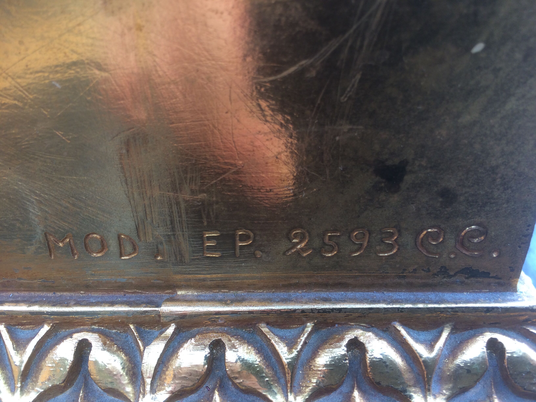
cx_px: 268
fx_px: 449
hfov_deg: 61.7
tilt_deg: -25.0
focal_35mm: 29
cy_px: 201
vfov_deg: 48.2
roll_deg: +2.3
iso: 32
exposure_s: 1/100
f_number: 2.2
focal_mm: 4.15
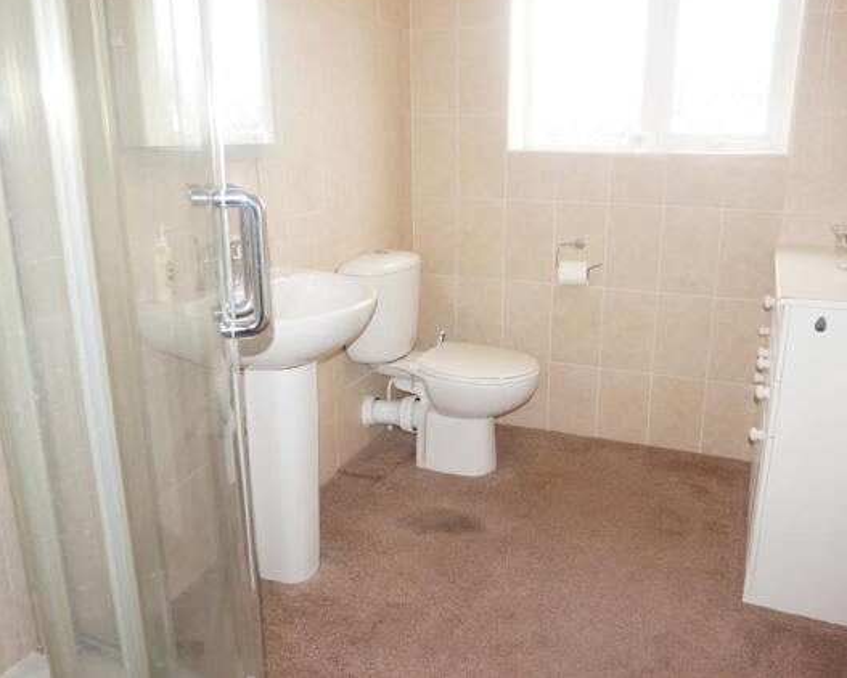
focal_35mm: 28
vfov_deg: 51.6
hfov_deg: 62.0
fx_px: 702
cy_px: 329
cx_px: 473
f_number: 4.5
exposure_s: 1/80
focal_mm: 16
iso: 1250
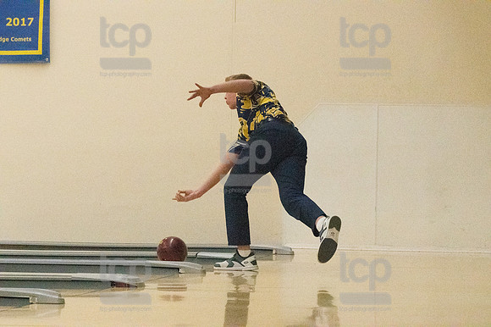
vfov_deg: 8.3
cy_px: 164
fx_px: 2249
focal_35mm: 165
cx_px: 246
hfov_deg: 12.5
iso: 10000
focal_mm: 110
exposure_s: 1/1250
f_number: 4.5
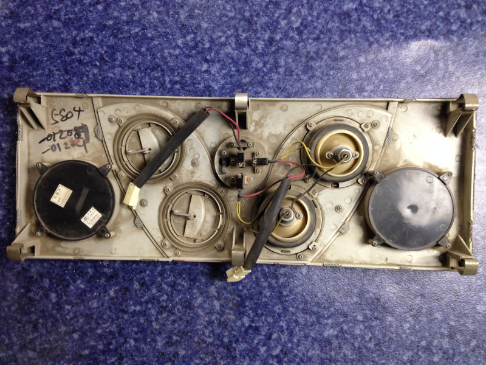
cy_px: 182
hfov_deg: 55.4
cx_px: 243
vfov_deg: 42.9
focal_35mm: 33
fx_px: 463
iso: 125
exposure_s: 1/20
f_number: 2.4
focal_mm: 4.12
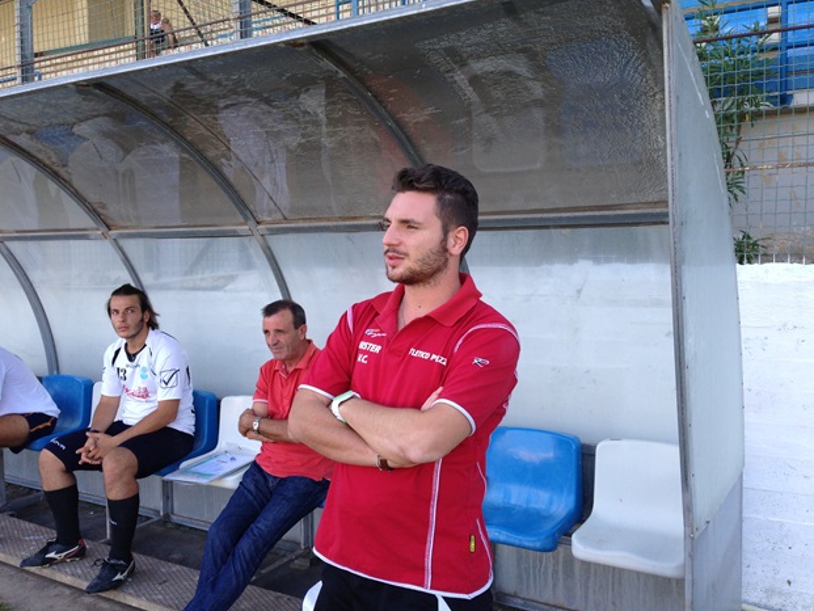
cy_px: 300
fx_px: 800
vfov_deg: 41.8
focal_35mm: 34
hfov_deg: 53.9
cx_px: 401
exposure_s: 1/176
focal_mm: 4.13
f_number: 2.4
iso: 50
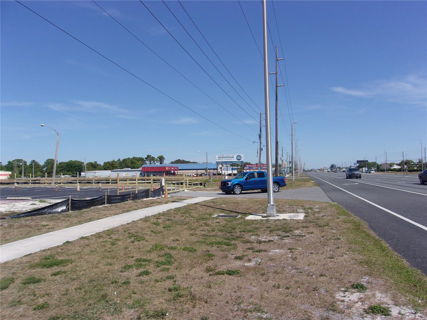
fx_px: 333
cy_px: 160
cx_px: 214
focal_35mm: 27
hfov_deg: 65.3
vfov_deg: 51.4
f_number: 10.4
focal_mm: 4.9
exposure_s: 1/140
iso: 80
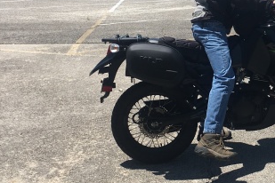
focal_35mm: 78
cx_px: 276
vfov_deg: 17.3
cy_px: 35
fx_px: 596
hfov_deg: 24.8
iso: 25
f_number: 2.2
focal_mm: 4.15
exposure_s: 1/1637
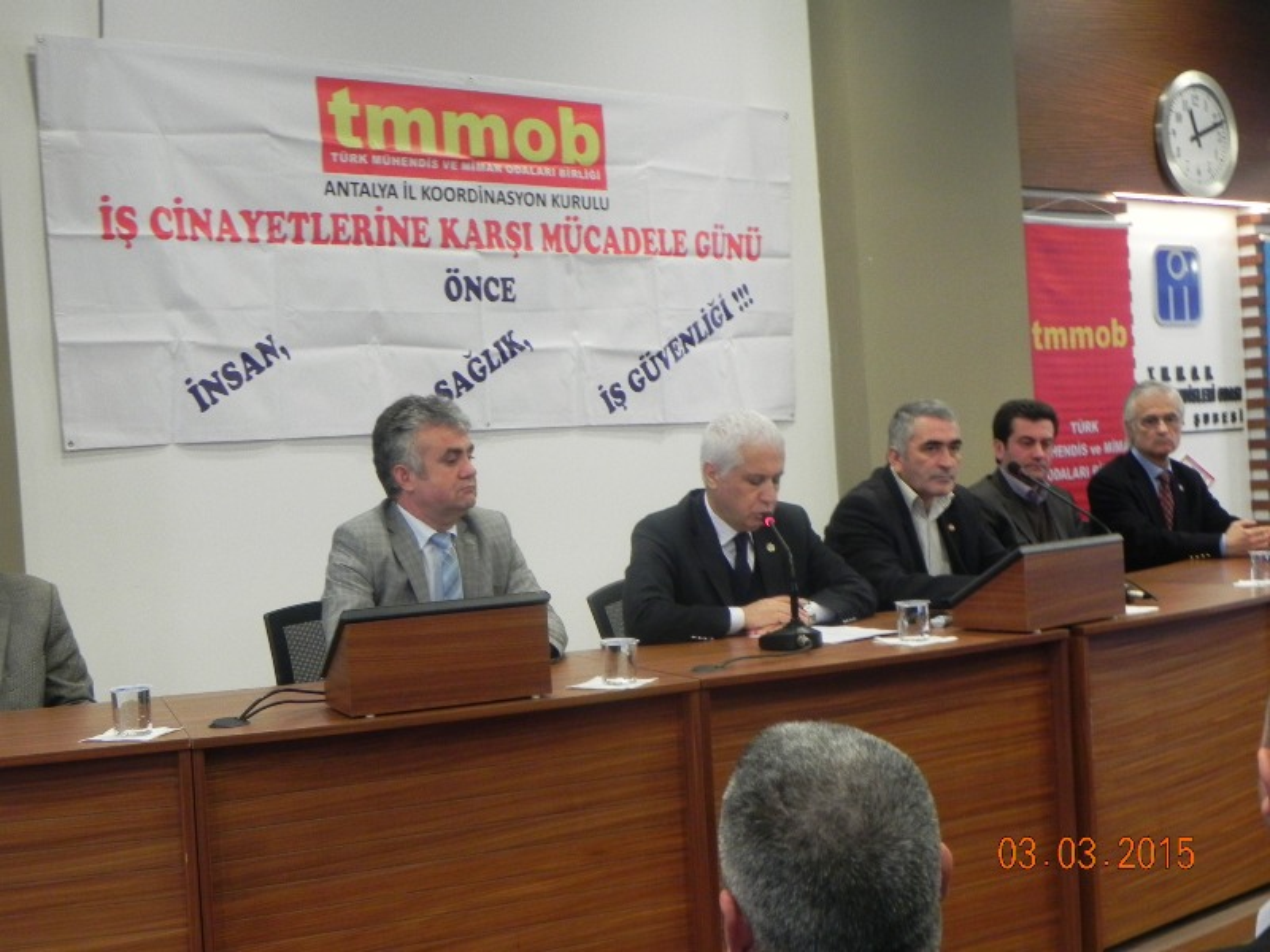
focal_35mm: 46
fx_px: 1688
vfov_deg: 31.5
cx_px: 635
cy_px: 476
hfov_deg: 41.2
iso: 391
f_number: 3.2
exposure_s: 1/30
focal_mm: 8.2
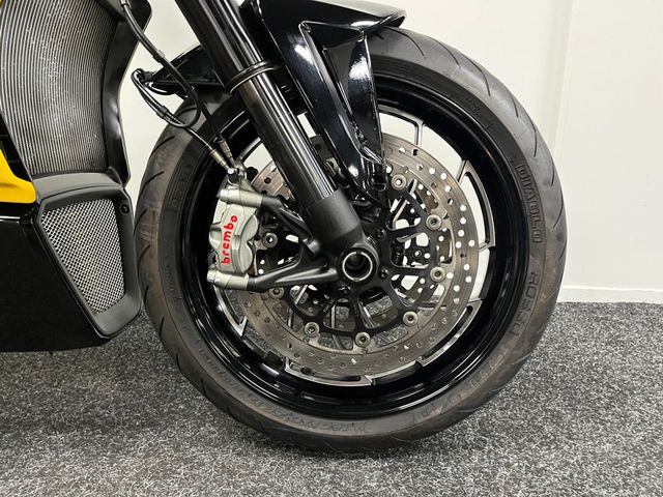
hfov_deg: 67.3
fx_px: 498
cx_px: 332
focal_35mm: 26
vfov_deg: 53.1
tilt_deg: -14.3
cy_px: 248
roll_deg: -1.1
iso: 500
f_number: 1.6
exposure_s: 1/33
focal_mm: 5.1
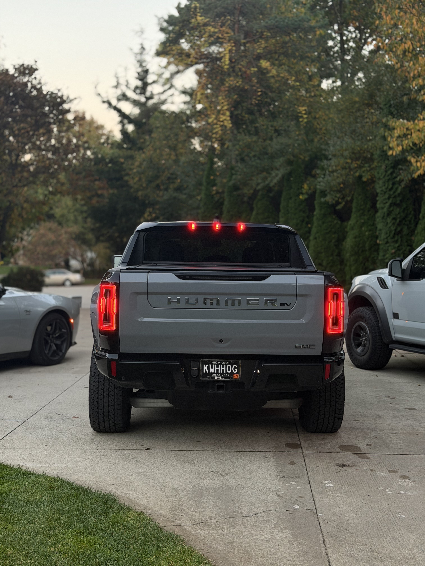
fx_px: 786
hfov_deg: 30.3
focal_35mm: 48
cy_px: 283
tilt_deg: -4.6
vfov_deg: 39.7
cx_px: 212
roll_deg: +1.1
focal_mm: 6.76
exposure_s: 1/60
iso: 200
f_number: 1.78
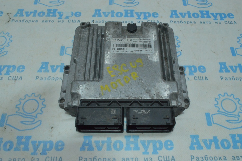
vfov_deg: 39.9
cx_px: 121
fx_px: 222
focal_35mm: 33
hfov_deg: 57.3
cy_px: 80
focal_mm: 22
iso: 2800
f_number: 25
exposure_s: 1/40
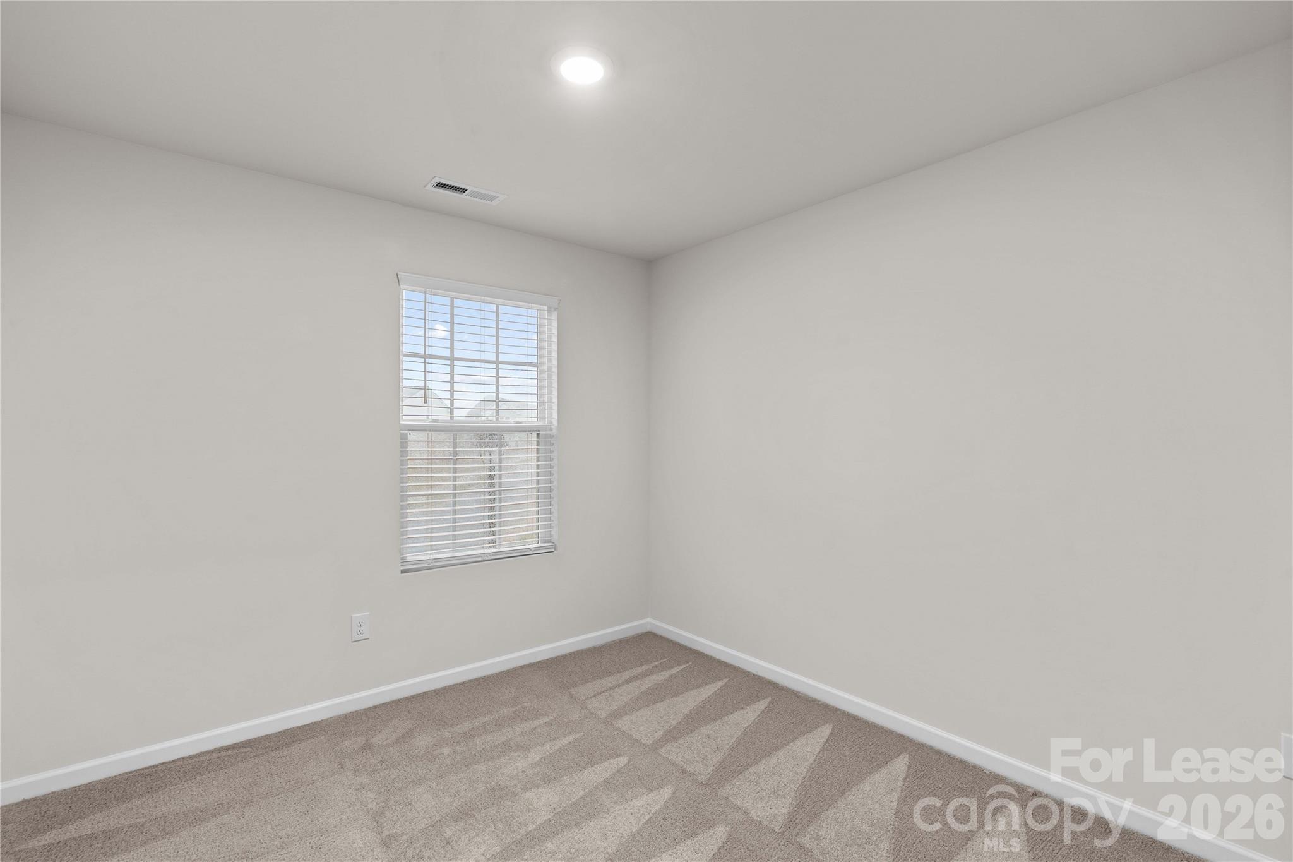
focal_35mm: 16
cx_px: 646
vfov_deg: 73.7
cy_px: 431
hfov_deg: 96.7
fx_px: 575
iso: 100
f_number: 8
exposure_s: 1/1.25
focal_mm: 16
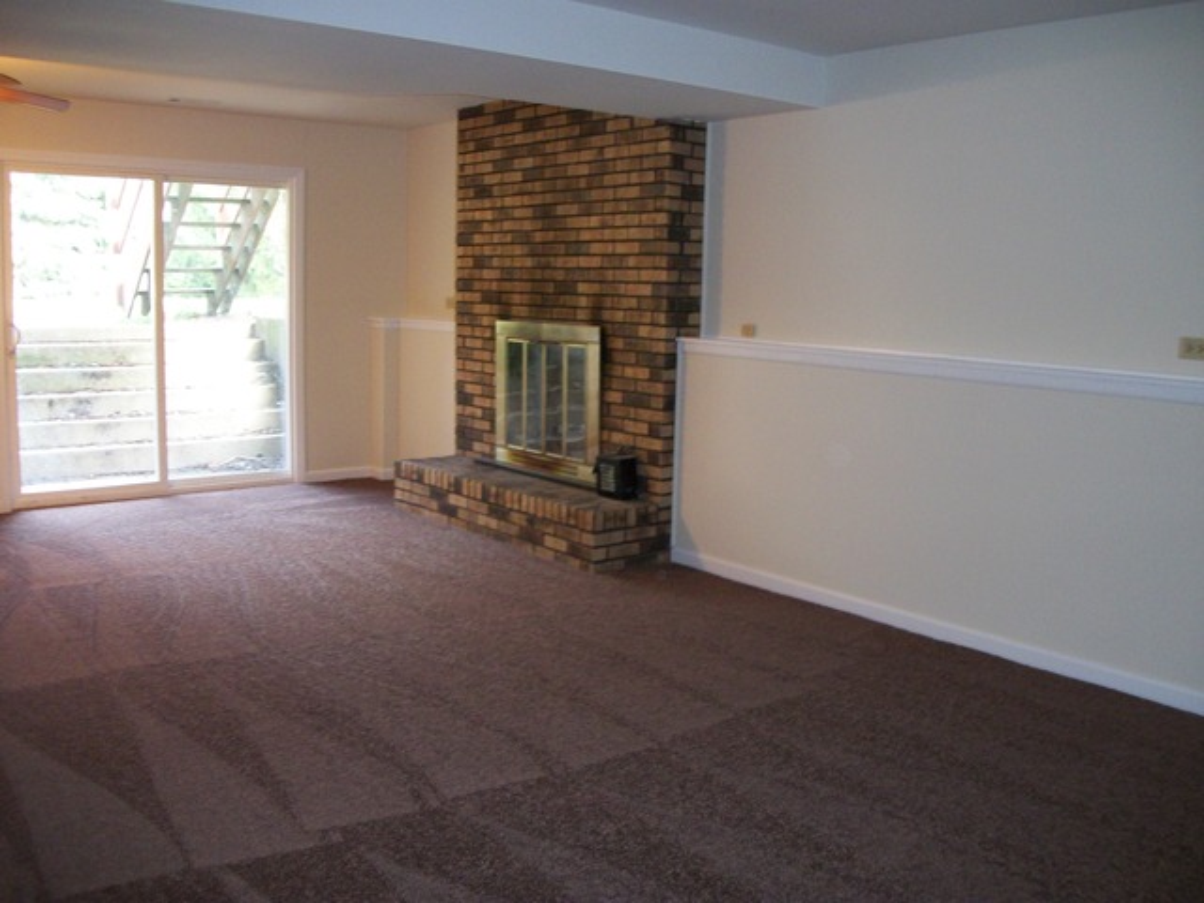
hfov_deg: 56.8
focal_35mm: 32
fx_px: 1113
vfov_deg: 44.2
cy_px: 452
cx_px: 602
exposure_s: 1/30
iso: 250
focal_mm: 5.7
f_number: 2.9
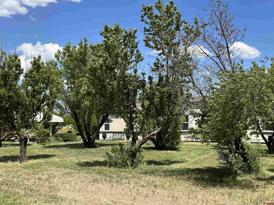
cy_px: 102
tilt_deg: +3.4
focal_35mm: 48
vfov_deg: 30.3
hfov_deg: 39.7
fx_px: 380
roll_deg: -1.6
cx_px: 137
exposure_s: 1/3257
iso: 64
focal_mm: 6.86
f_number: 1.78
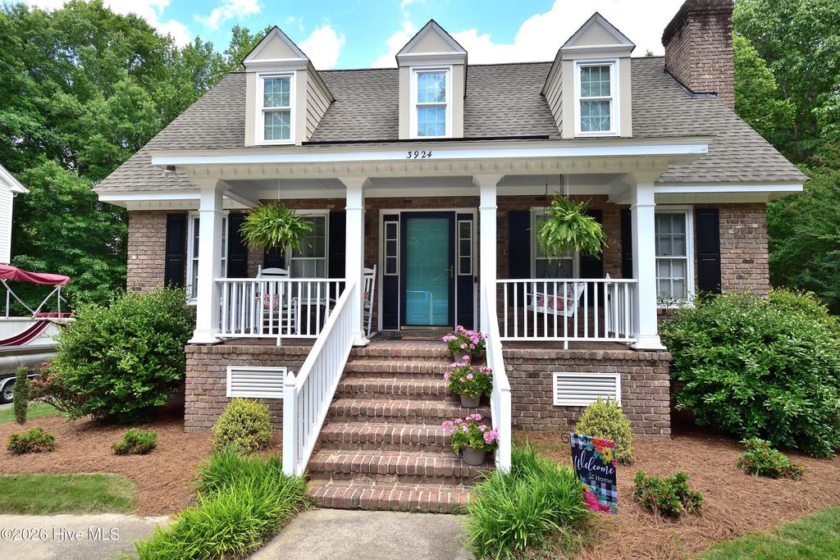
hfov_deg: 85.4
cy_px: 280
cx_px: 420
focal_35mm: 20
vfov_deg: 63.2
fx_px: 455
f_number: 10
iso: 400
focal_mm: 13
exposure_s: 1/200
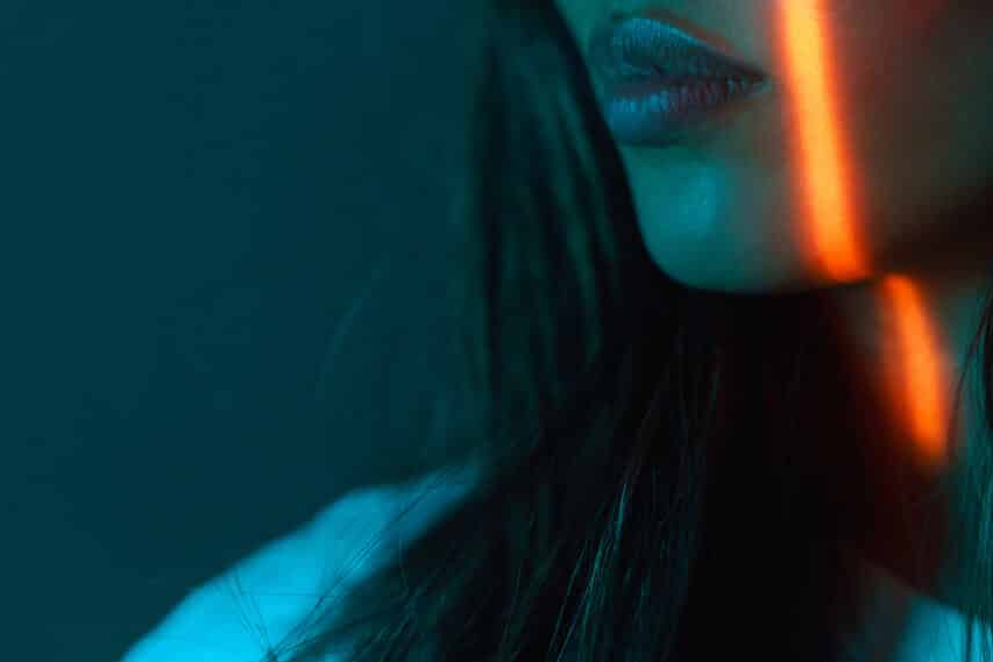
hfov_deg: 10.1
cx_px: 613
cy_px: -118
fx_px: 5628
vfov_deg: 6.7
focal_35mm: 204
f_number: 1.4
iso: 2000
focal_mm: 85
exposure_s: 1/250
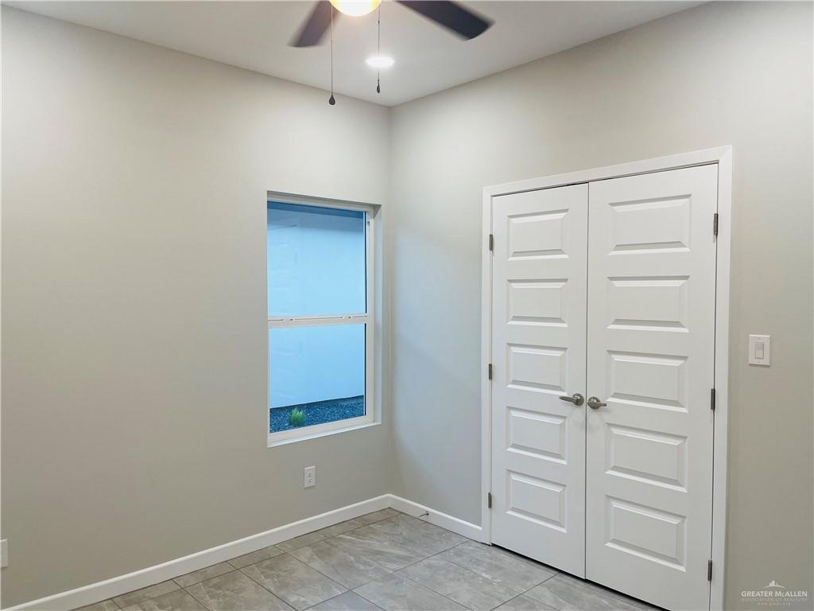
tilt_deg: -2.6
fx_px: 611
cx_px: 407
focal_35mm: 26
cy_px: 306
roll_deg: -0.1
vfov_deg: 53.1
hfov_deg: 67.3
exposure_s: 1/120
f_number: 1.6
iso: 100
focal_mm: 5.1
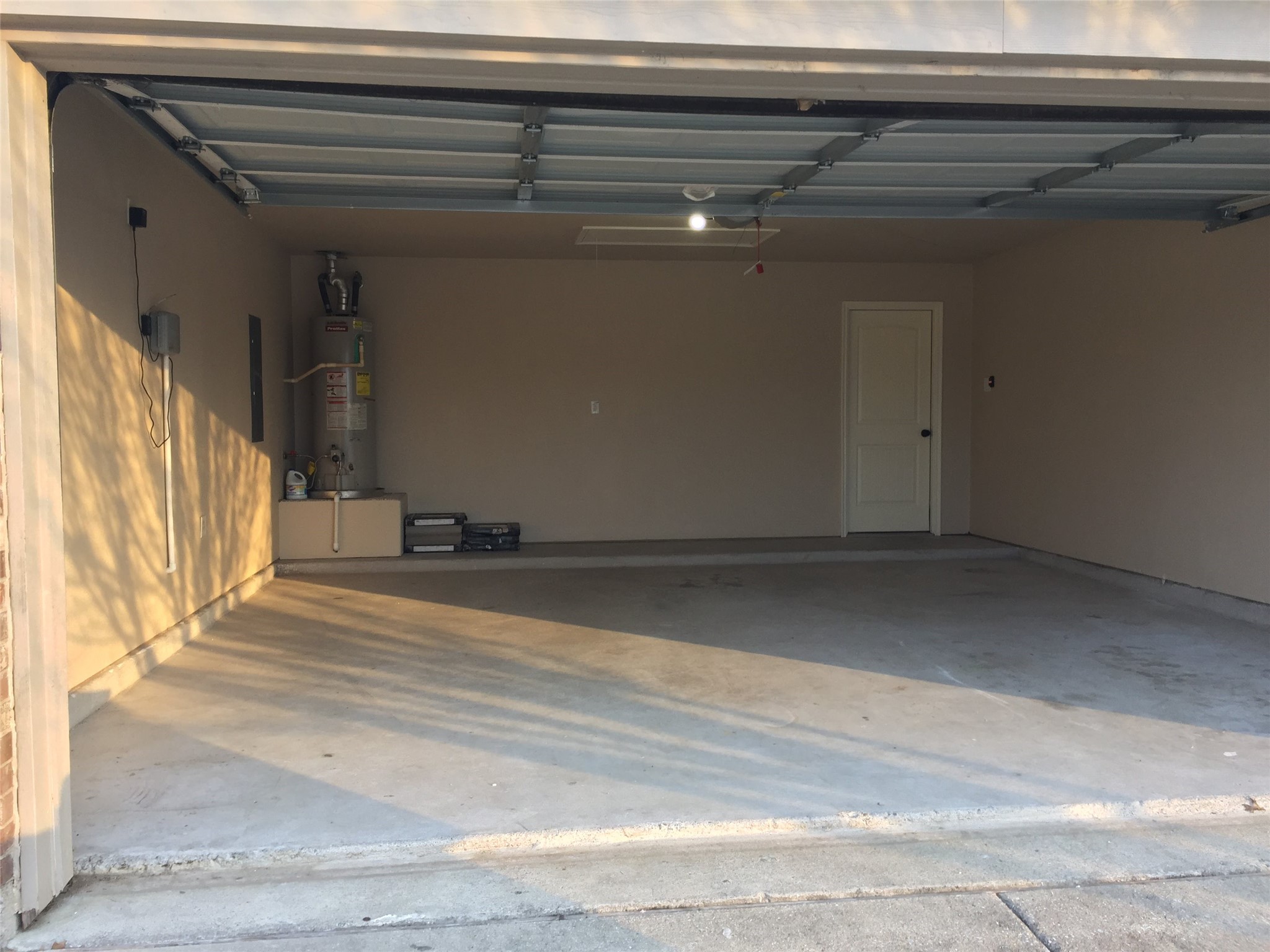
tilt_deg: -3.1
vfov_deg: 48.2
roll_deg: +0.3
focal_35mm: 29
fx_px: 1064
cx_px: 635
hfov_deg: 61.7
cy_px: 476
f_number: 2.2
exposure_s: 1/40
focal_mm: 4.15
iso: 40
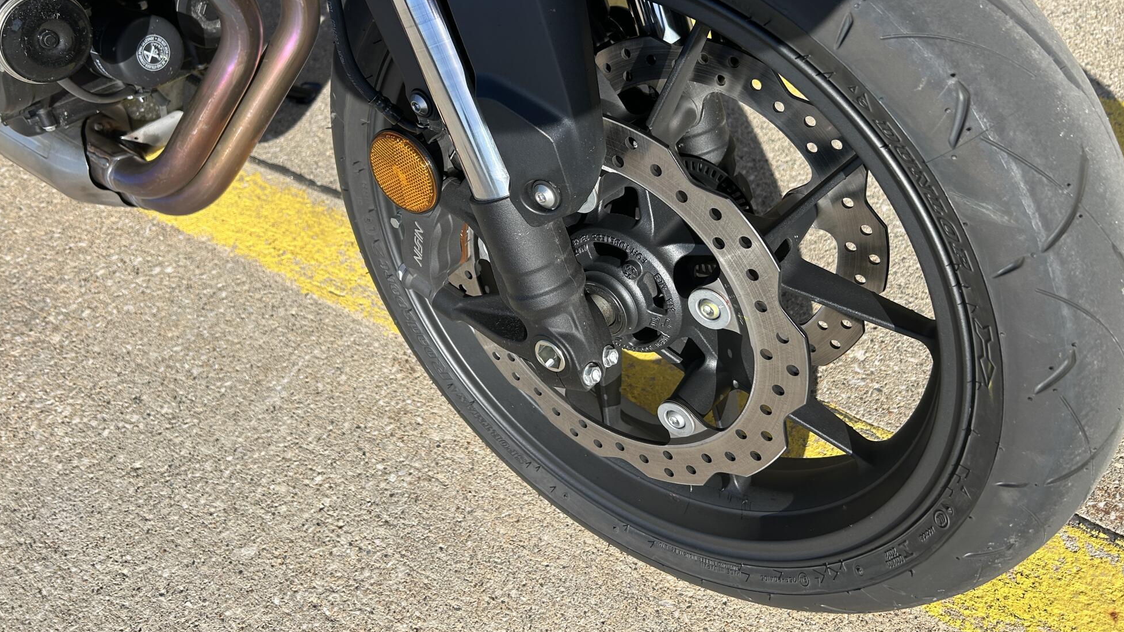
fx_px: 864
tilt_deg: -49.5
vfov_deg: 39.8
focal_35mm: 29
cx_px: 561
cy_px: 228
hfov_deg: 66.1
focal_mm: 5.7
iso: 50
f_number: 1.5
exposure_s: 1/2762
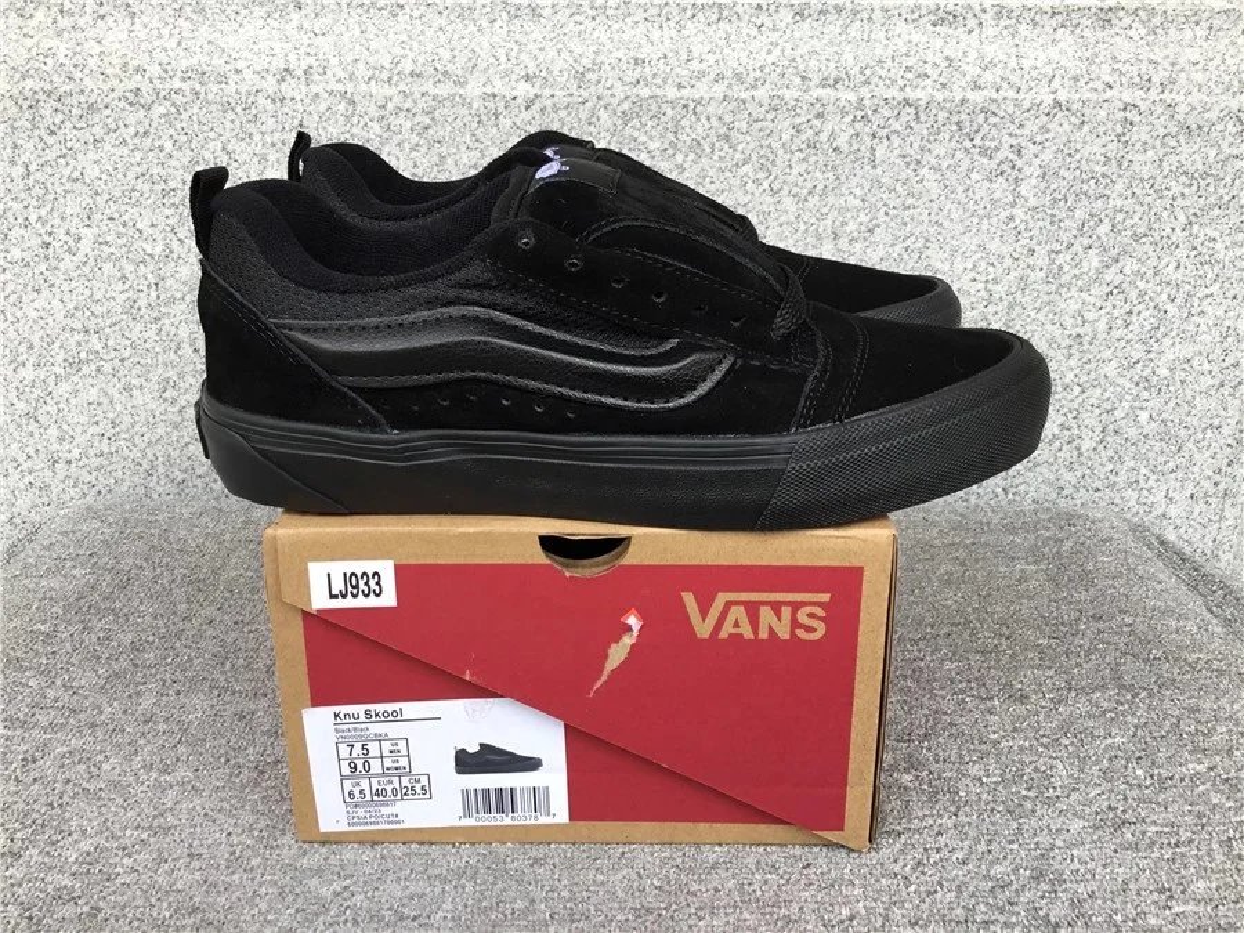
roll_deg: -0.1
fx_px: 1114
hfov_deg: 58.4
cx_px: 622
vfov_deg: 45.4
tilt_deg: -20.5
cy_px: 466
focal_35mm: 31
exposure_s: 1/128
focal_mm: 3.3
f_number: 2.4
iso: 25
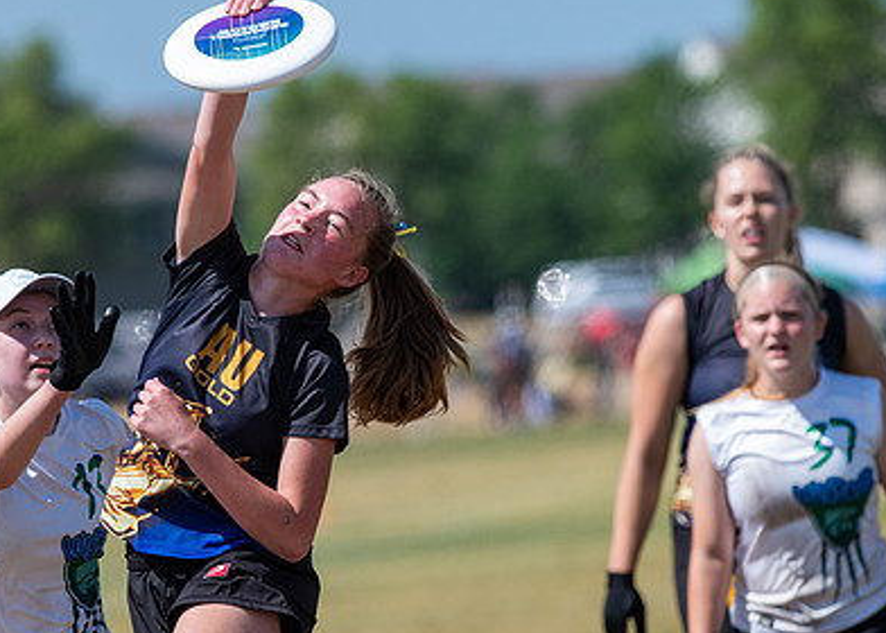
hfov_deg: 2.9
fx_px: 17614
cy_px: 416
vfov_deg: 2.1
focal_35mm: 700
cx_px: 405
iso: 400
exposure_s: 1/2500
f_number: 5.6
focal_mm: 300
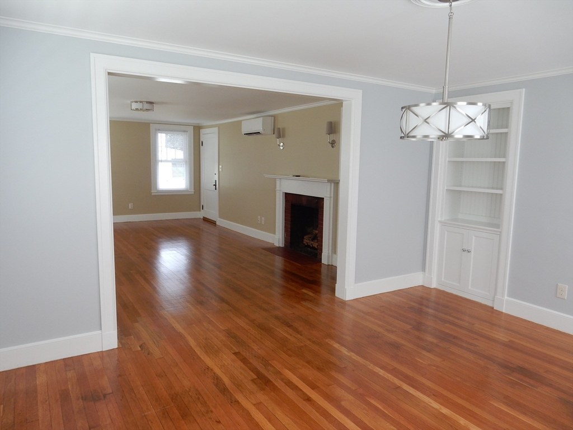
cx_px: 286
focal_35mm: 25
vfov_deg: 54.9
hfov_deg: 69.4
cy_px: 215
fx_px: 414
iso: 140
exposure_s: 1/30
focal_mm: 4.5
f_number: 3.7
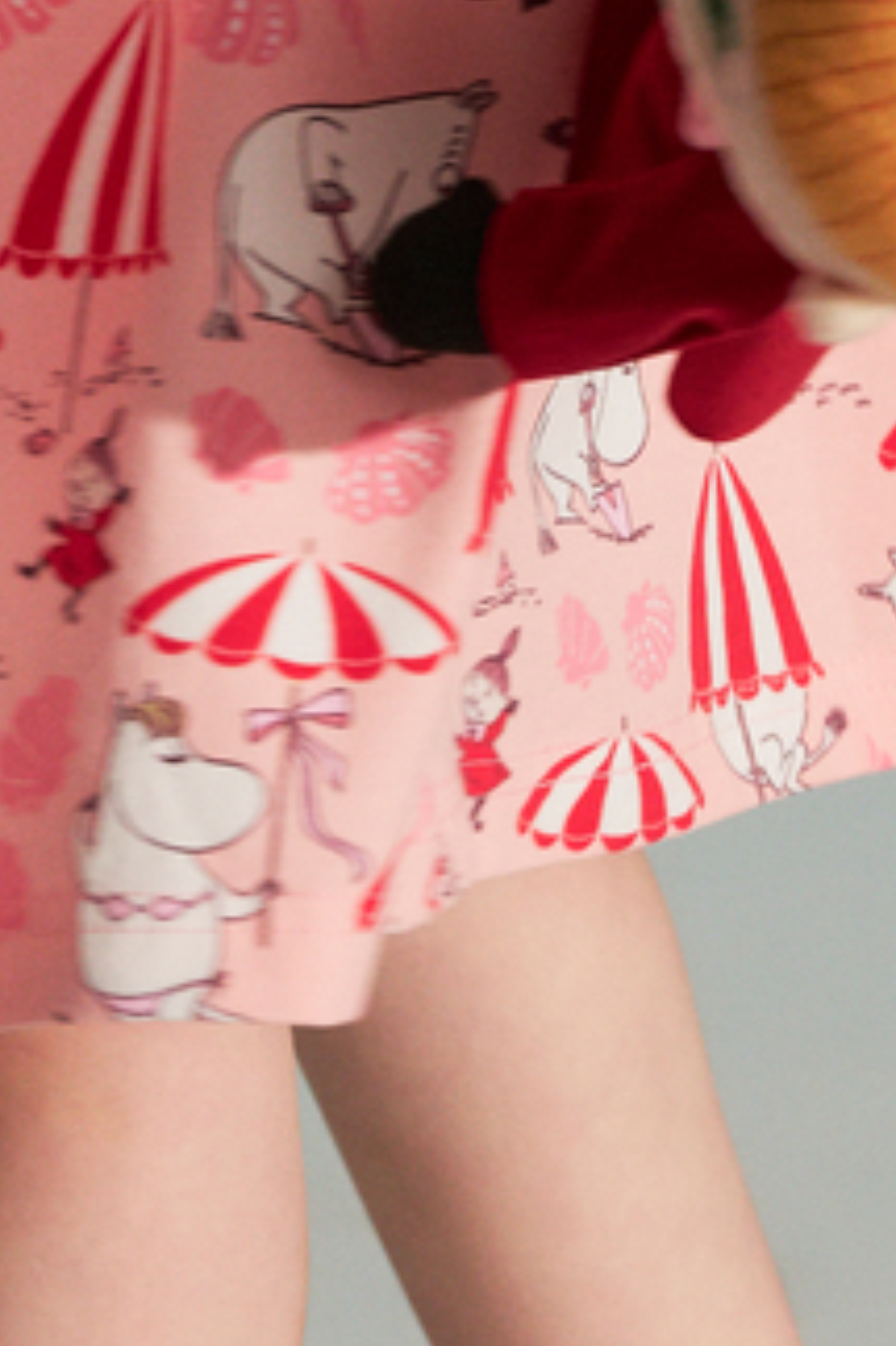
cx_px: 60
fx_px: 11846
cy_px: -646
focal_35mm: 317
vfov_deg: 6.4
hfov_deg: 4.3
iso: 400
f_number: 6.3
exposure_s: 1/250
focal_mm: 64
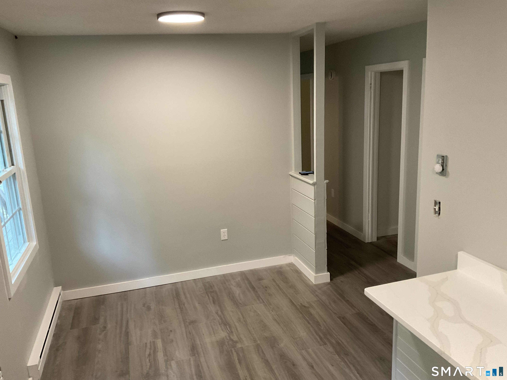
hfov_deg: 61.7
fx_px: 425
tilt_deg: -14.3
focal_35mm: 29
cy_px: 190
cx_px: 254
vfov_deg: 48.2
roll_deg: +2.6
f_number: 1.8
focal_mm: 3
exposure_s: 1/60
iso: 160
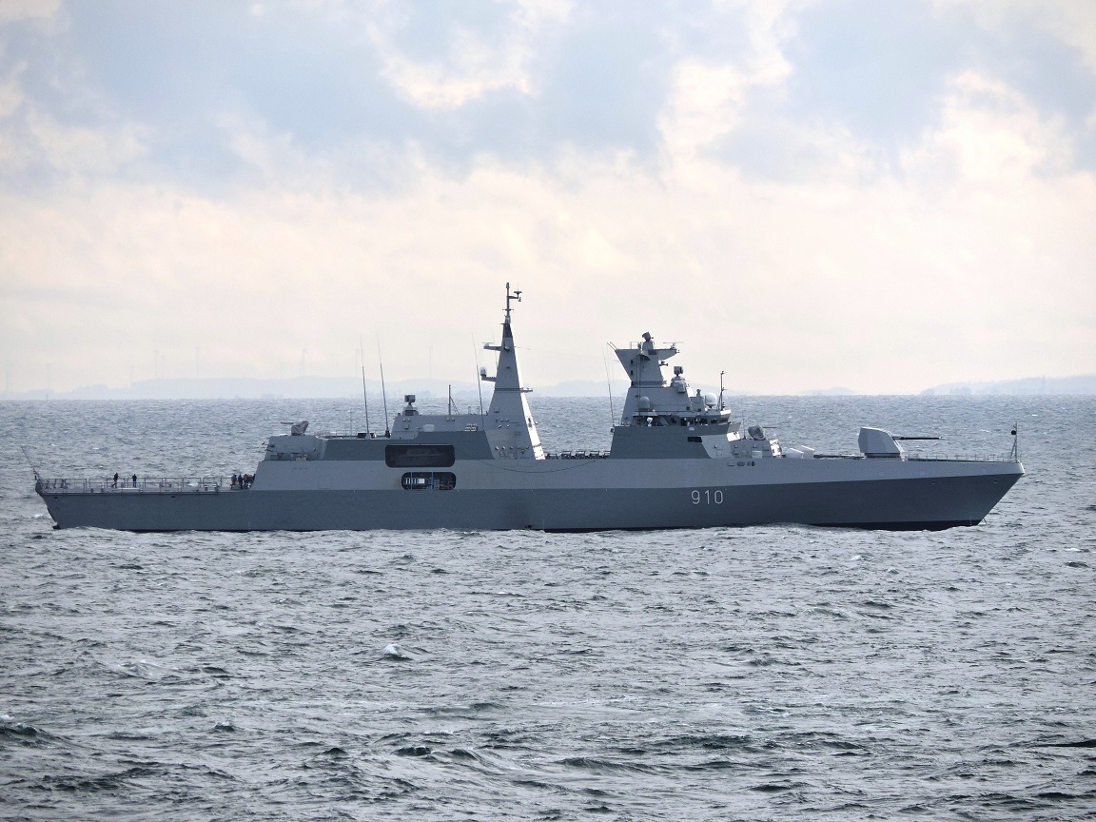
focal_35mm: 700
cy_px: 411
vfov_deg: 2.1
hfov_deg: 2.8
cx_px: 548
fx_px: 22163
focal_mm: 124.9
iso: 100
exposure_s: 1/400
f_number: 5
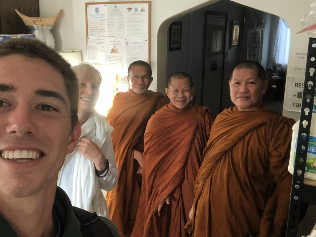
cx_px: 148
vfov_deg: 36.0
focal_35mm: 40
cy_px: 124
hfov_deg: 46.8
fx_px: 365
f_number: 2.2
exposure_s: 1/60
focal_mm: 2.87
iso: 160
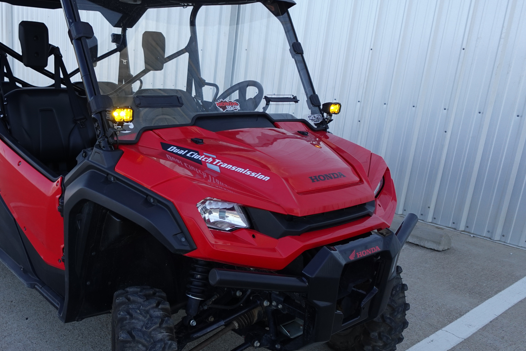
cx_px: 144
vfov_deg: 39.8
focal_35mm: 33
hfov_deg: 55.0
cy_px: 207
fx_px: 482
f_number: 2
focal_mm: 7.6
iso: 125
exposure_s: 1/800
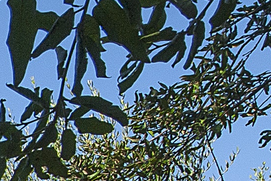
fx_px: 647
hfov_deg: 14.3
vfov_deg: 13.8
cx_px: -399
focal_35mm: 86
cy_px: 345
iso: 400
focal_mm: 14
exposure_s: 1/180
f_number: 19
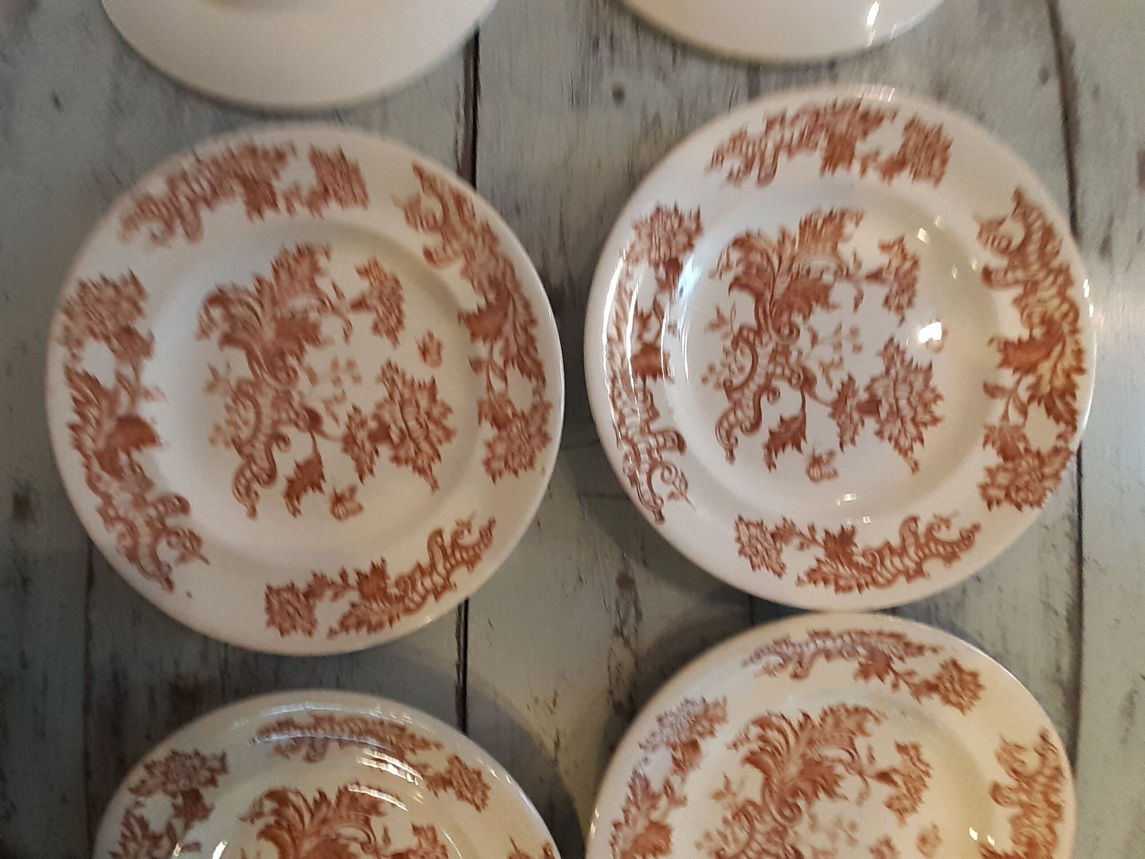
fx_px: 430
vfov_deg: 89.9
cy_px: 430
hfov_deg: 106.2
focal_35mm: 13
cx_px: 572
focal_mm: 1.13
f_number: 2.2
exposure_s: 1/25
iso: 200
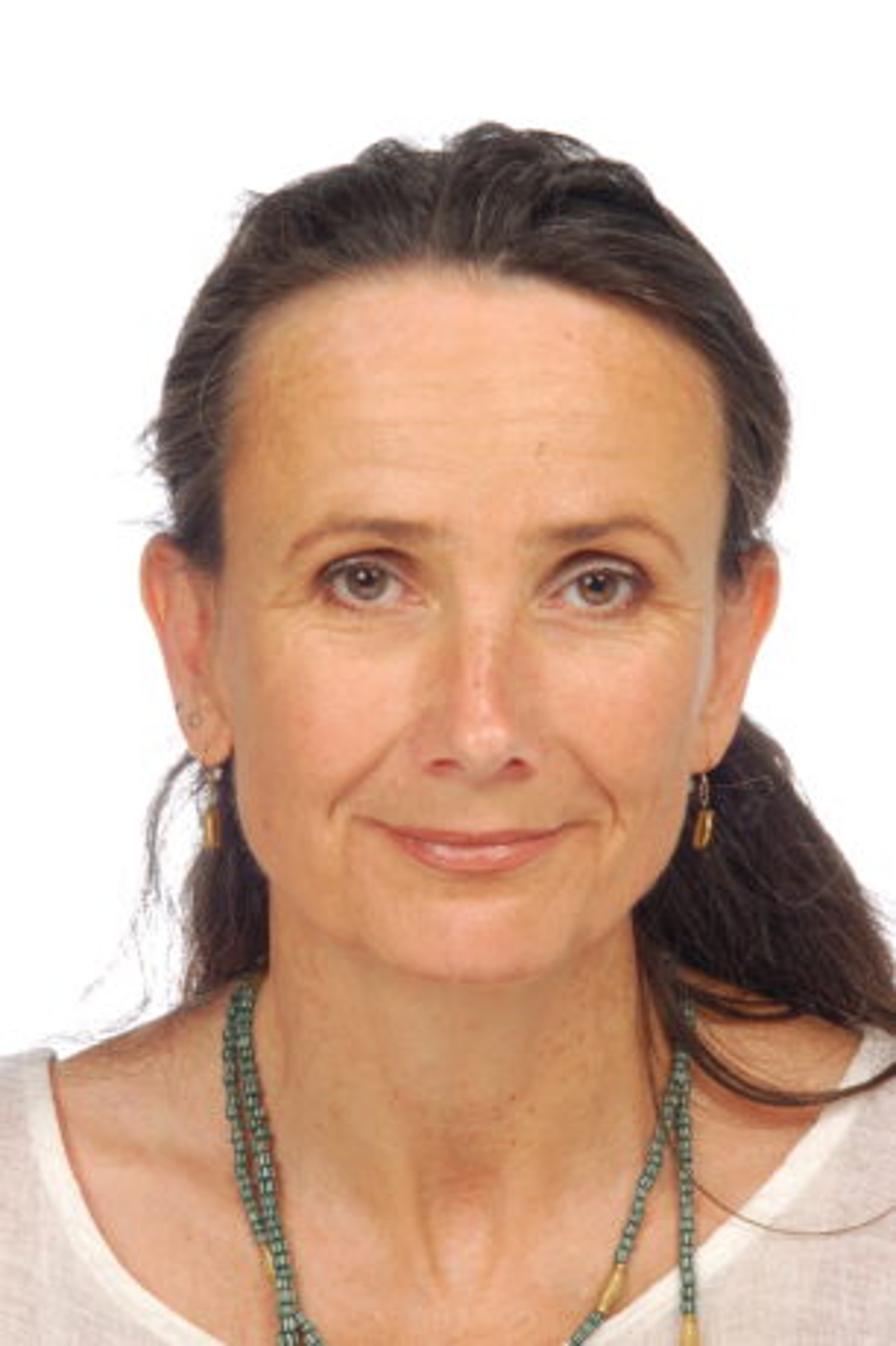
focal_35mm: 135
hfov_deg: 10.1
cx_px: 448
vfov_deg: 15.2
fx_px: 5047
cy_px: 673
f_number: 16
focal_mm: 90
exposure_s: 1/30
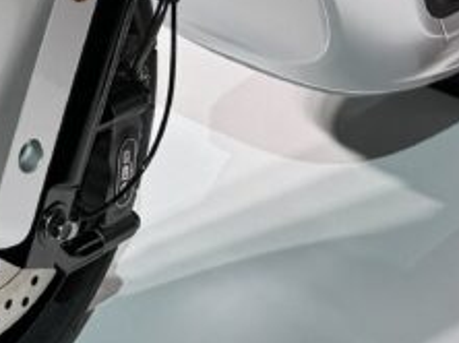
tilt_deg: -15.1
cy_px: -308
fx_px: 1722
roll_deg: +0.2
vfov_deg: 10.6
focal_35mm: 130
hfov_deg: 14.9
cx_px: -14
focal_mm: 6.76
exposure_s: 1/333
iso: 80
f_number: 1.78
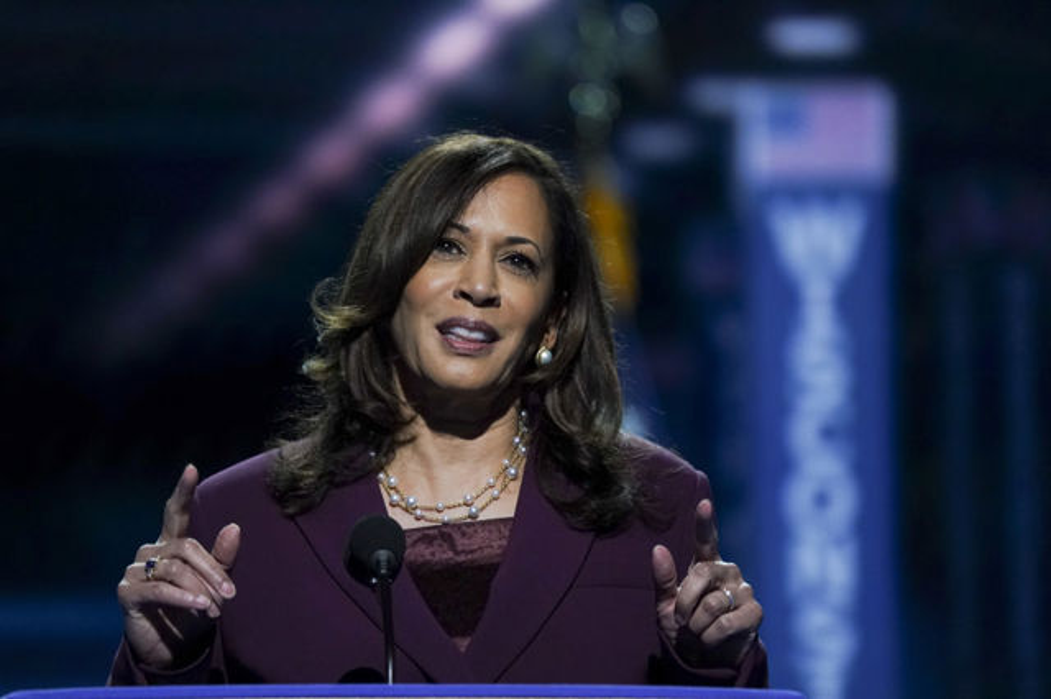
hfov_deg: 3.4
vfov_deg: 2.3
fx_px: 17507
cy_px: 350
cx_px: 526
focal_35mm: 600
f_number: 6.3
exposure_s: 1/320
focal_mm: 600
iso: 4000
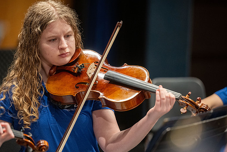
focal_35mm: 167
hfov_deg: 12.3
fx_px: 1054
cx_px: 111
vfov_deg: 8.2
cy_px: 70
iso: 3200
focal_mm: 150
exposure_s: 1/320
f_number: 2.8
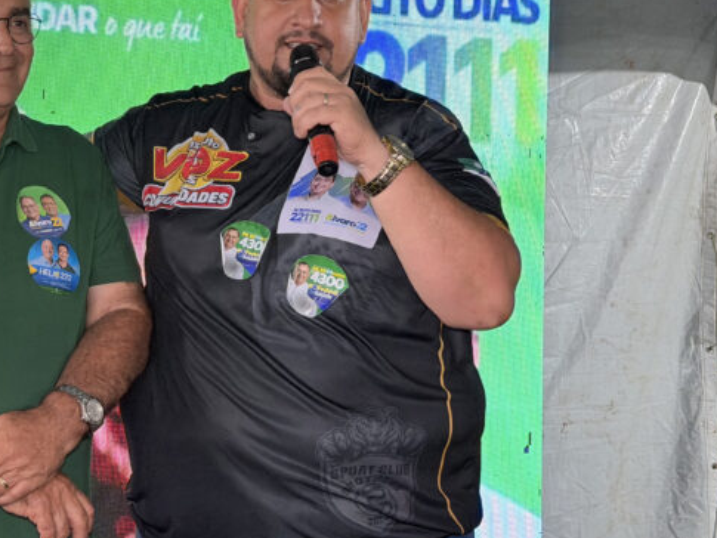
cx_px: 216
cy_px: 194
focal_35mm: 76
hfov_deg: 25.5
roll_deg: -1.0
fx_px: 1575
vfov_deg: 19.4
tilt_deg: +3.2
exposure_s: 1/60
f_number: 1.78
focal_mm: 6.76
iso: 125
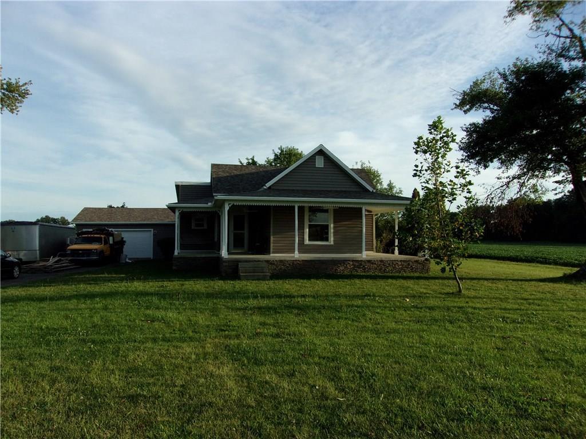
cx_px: 293
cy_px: 220
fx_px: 457
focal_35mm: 27
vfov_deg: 51.4
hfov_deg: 65.3
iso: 200
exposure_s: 1/170
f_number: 10.4
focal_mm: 4.9
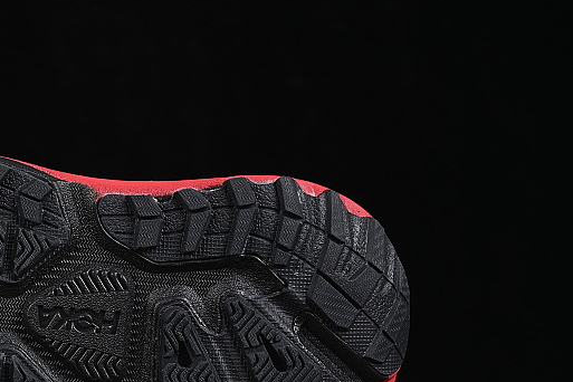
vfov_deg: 8.7
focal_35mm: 158
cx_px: 12
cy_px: 233
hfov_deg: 12.9
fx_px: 2515
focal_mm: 50
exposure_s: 1/60
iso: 160
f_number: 6.3
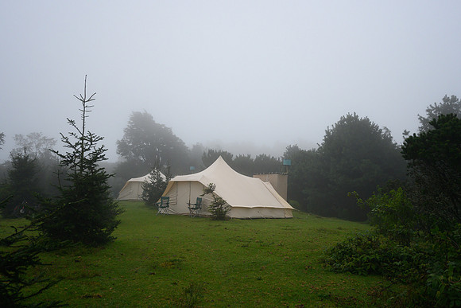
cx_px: 230
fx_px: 384
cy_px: 154
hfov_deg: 61.9
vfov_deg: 43.6
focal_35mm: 30
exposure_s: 1/160
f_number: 4
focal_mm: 30
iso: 500
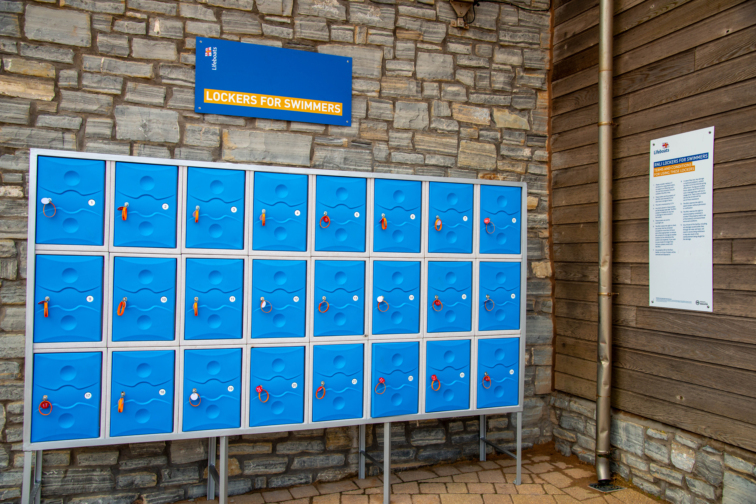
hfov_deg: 60.3
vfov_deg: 42.4
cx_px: 378
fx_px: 651
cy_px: 252
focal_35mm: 31
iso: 100
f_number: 6.3
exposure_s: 1/125
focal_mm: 31
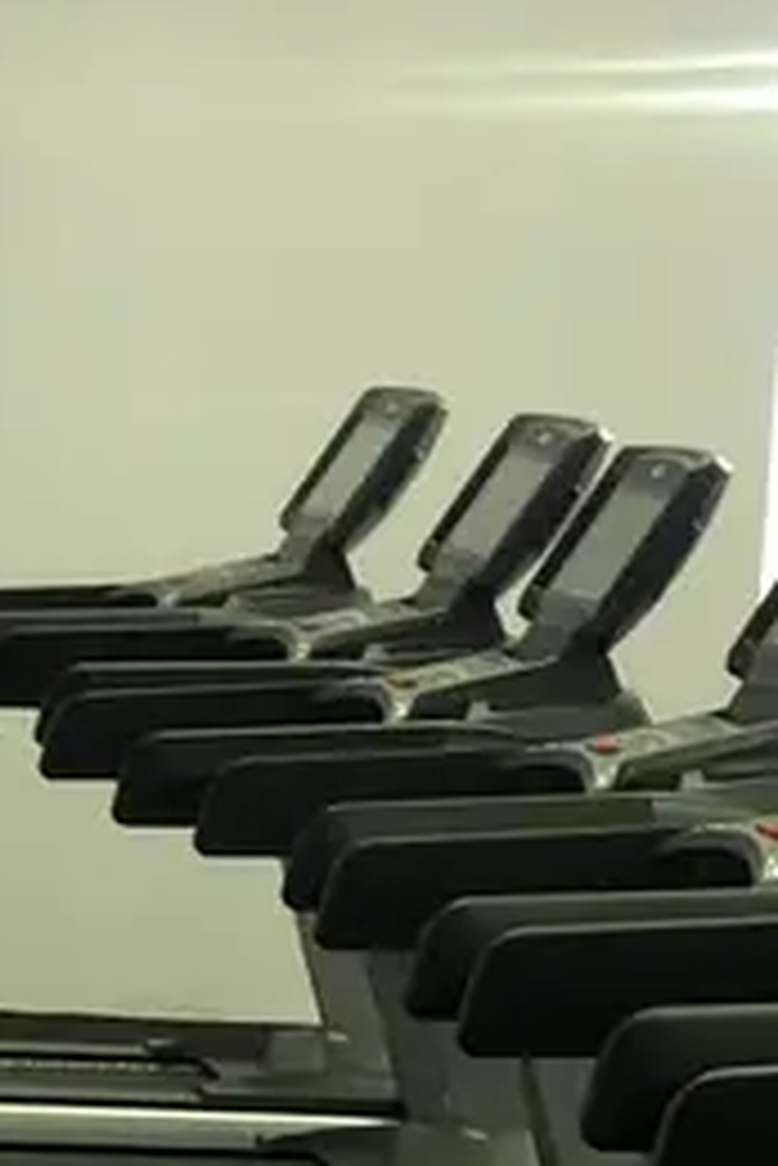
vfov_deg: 9.8
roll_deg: -4.2
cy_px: 626
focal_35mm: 209
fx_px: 6766
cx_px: 1385
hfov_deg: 6.4
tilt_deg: -2.4
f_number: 2.4
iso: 160
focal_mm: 6
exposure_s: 1/17
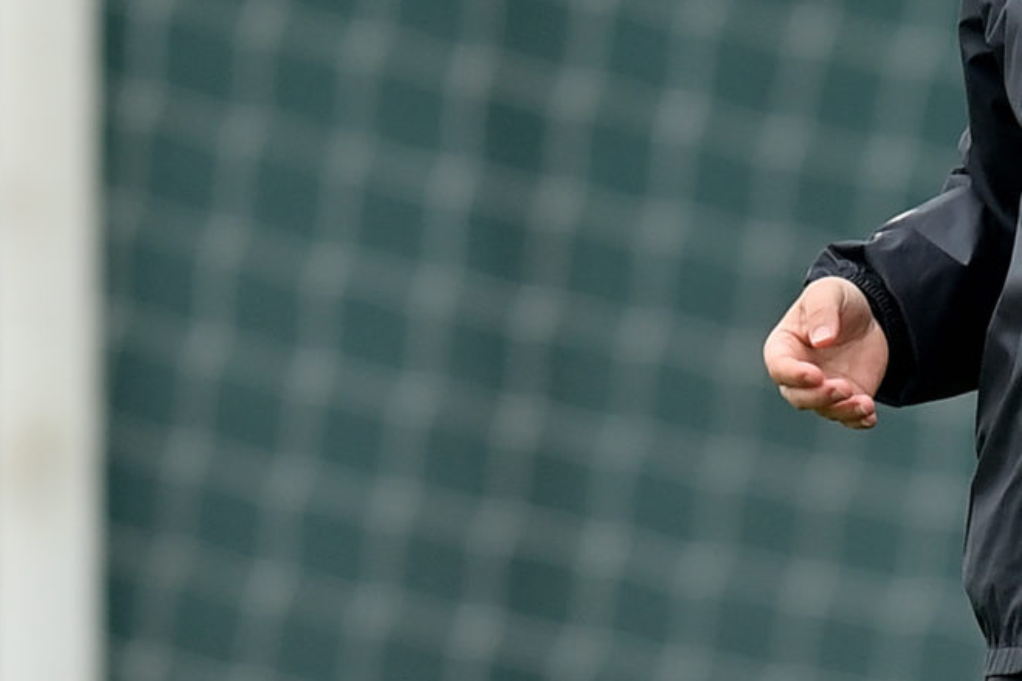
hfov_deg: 1.8
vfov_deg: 1.2
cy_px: 155
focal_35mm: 1163
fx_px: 33014
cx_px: 650
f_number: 2.8
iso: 800
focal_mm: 400
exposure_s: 1/1250
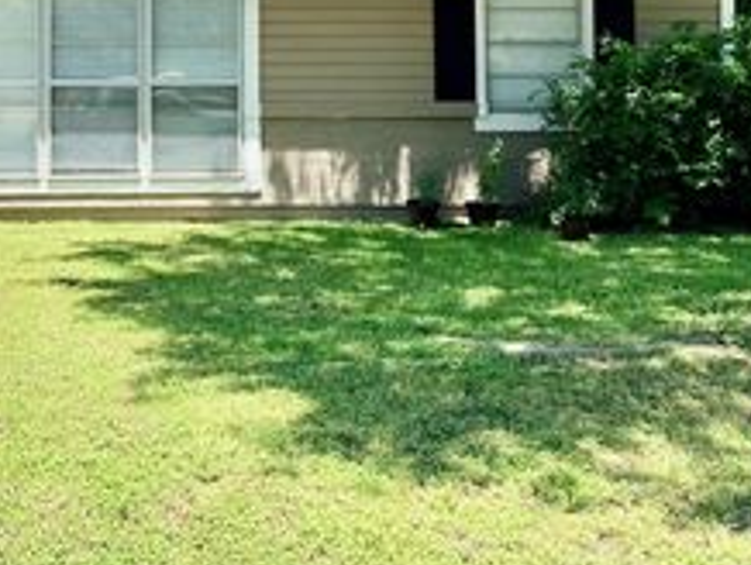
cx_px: 169
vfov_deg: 25.3
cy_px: -2
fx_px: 1195
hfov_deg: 34.0
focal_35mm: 55
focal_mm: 6.76
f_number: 1.78
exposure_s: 1/2232
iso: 80
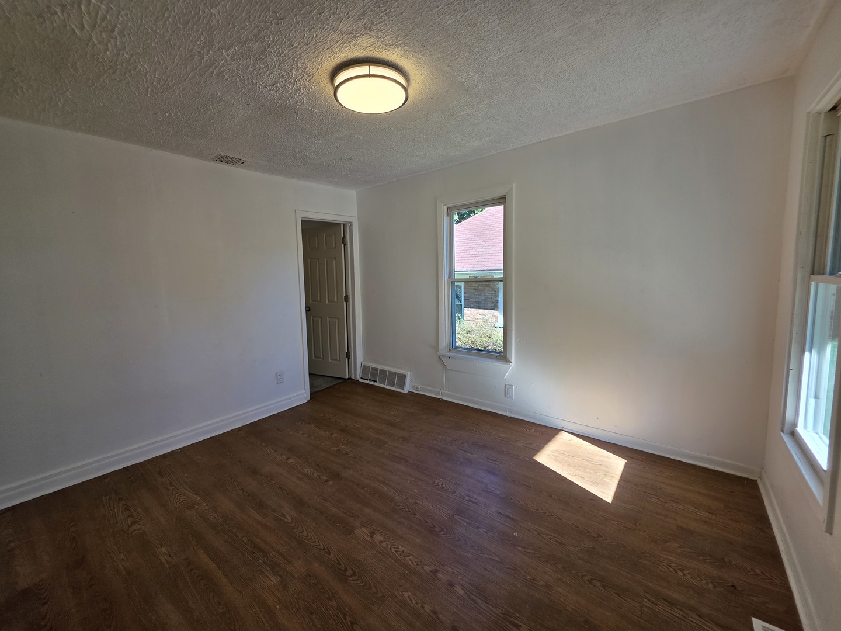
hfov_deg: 106.2
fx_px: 316
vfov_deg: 89.9
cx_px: 420
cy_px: 316
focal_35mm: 13
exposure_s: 1/120
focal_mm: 2.2
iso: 40
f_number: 1.9
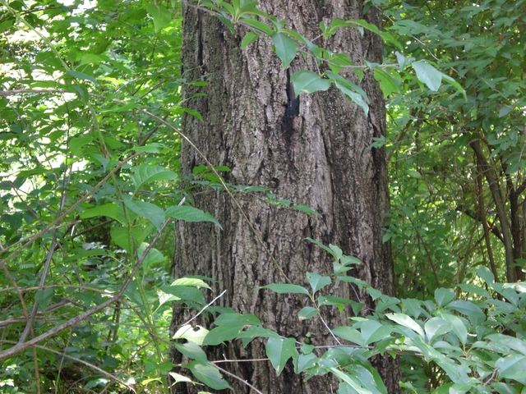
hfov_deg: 26.0
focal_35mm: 75
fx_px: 1140
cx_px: 263
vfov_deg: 19.6
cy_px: 197
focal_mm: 12.47
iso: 200
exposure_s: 1/30
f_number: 4.5
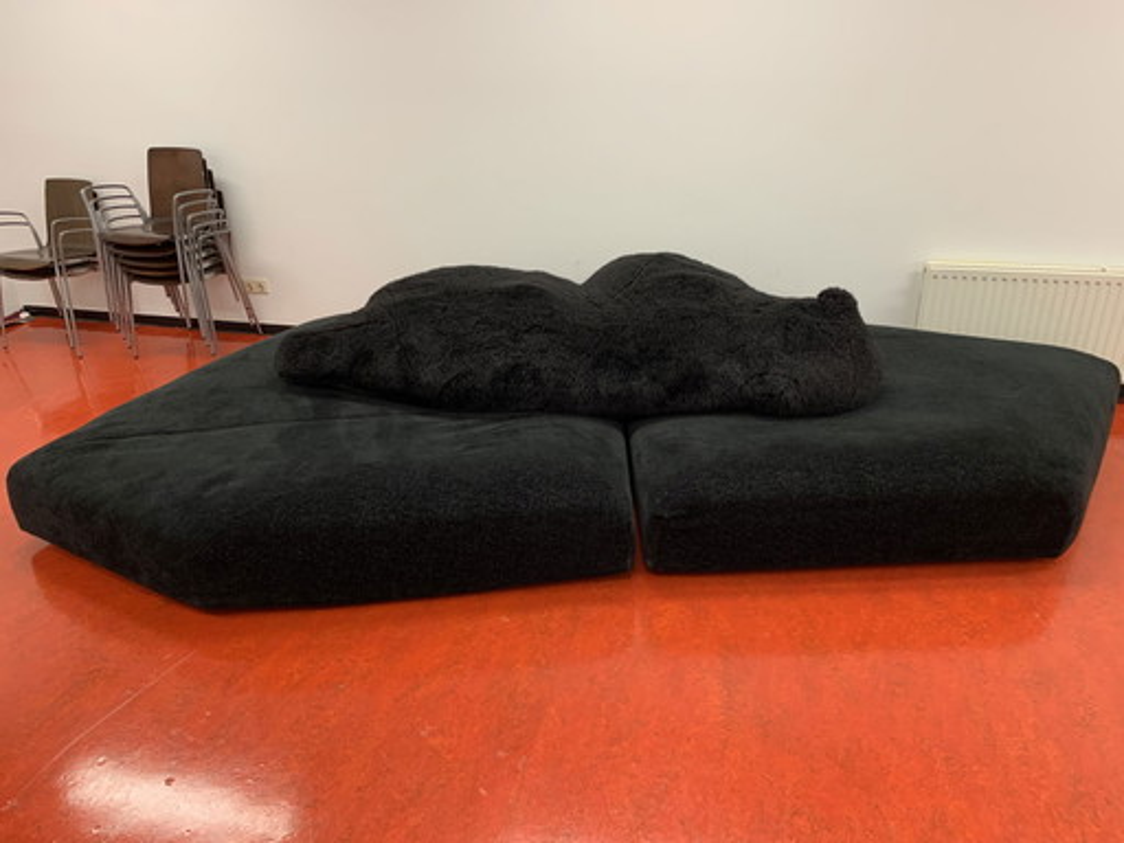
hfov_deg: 67.3
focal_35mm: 26
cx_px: 562
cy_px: 422
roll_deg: +1.4
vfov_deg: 53.1
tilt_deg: -25.7
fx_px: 844
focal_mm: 4.25
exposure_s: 1/50
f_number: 1.8
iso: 100
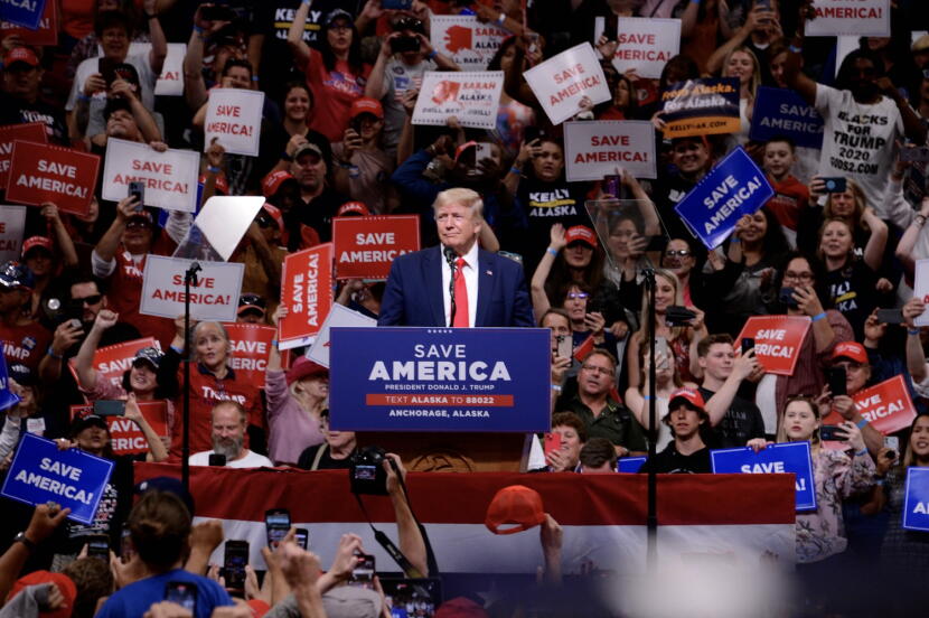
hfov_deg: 6.9
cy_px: 309
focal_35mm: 300
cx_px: 464
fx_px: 7735
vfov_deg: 4.6
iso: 3200
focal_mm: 300
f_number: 7.1
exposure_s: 1/200
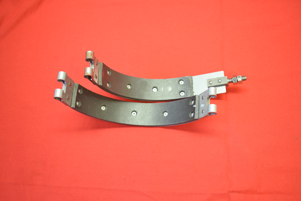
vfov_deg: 33.0
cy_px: 100
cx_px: 150
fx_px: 339
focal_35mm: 40
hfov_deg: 47.9
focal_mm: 27
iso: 1250
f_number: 5
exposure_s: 1/60
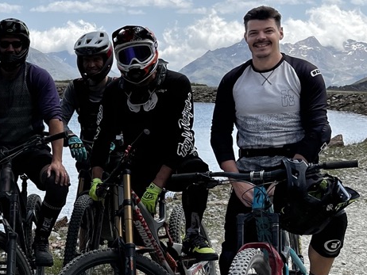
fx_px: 764
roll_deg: +0.3
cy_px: 165
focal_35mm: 72
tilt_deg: -7.6
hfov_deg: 25.1
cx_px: -34
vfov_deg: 20.4
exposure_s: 1/4310
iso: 50
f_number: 1.6
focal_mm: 5.1
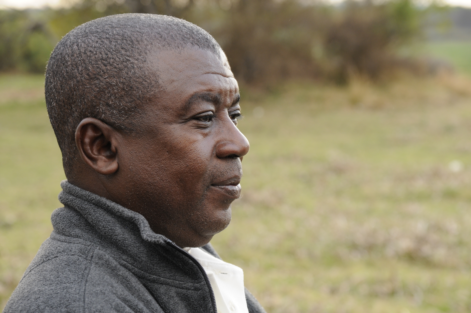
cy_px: 156
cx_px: 236
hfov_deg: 19.5
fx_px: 1372
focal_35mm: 105
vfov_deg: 13.0
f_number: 5
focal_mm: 70
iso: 400
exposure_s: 1/160
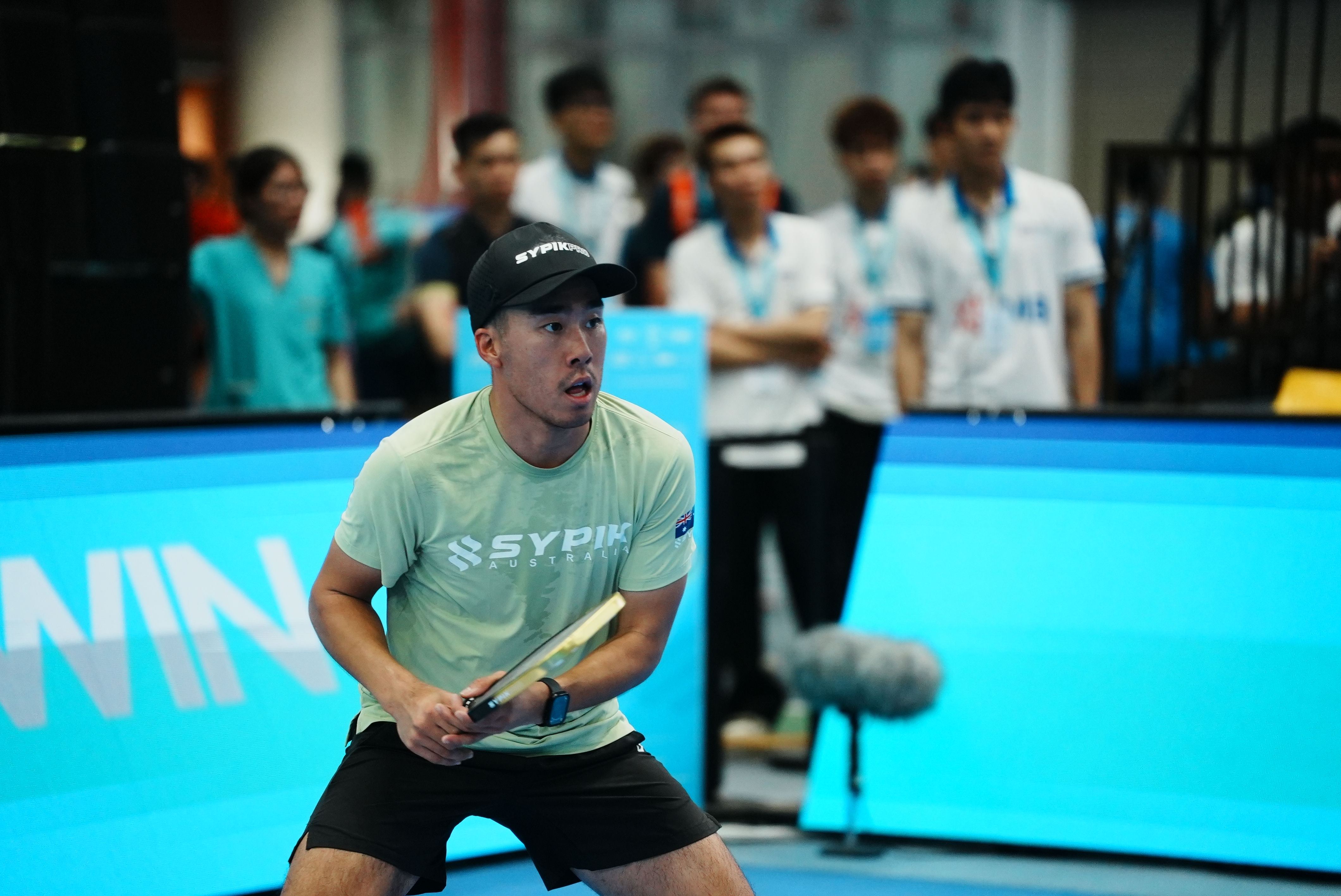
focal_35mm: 180
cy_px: 448
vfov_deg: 7.6
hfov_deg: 11.4
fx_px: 6708
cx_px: 670
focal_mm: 180
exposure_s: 1/640
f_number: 2.8
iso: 3200
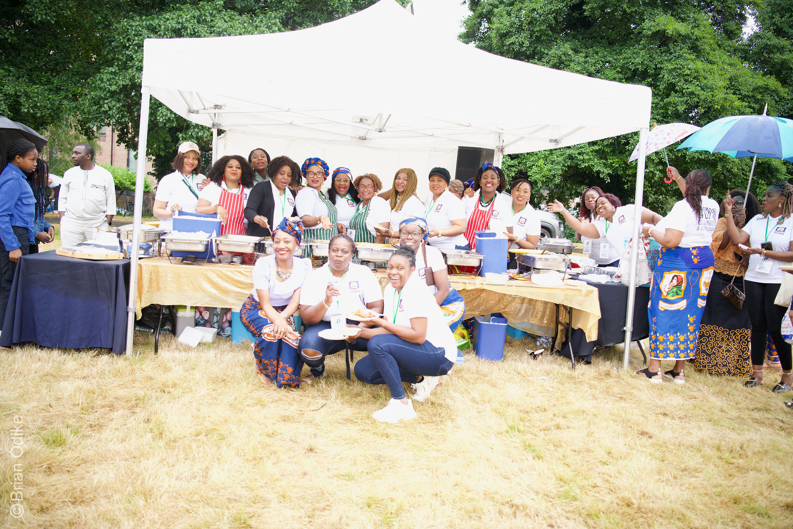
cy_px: 264
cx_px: 396
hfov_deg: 60.3
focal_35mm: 31
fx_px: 683
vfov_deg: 42.3
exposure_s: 1/60
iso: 200
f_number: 2.8
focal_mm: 31
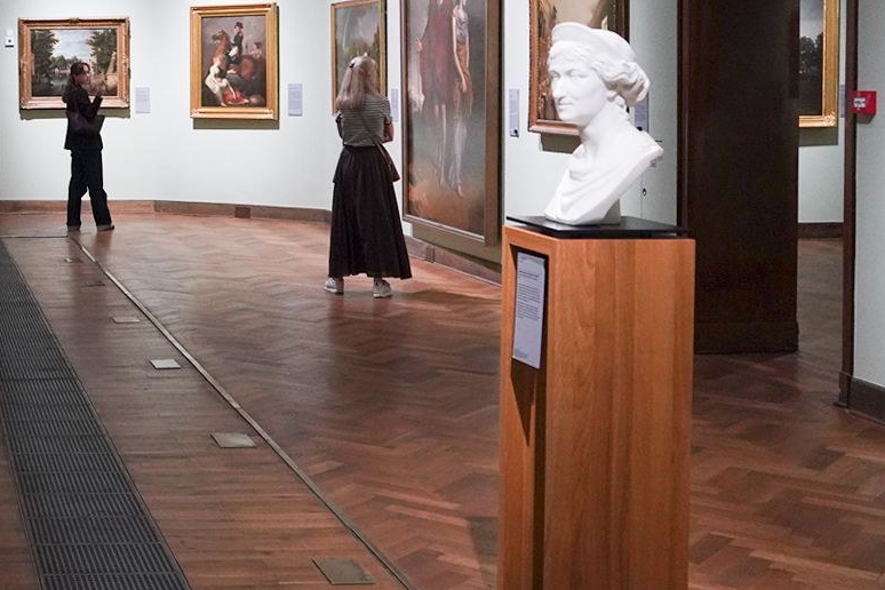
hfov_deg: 29.5
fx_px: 1524
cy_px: 121
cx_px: -67
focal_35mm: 62
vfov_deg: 21.6
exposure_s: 1/80
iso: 3200
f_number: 3.2
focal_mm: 24
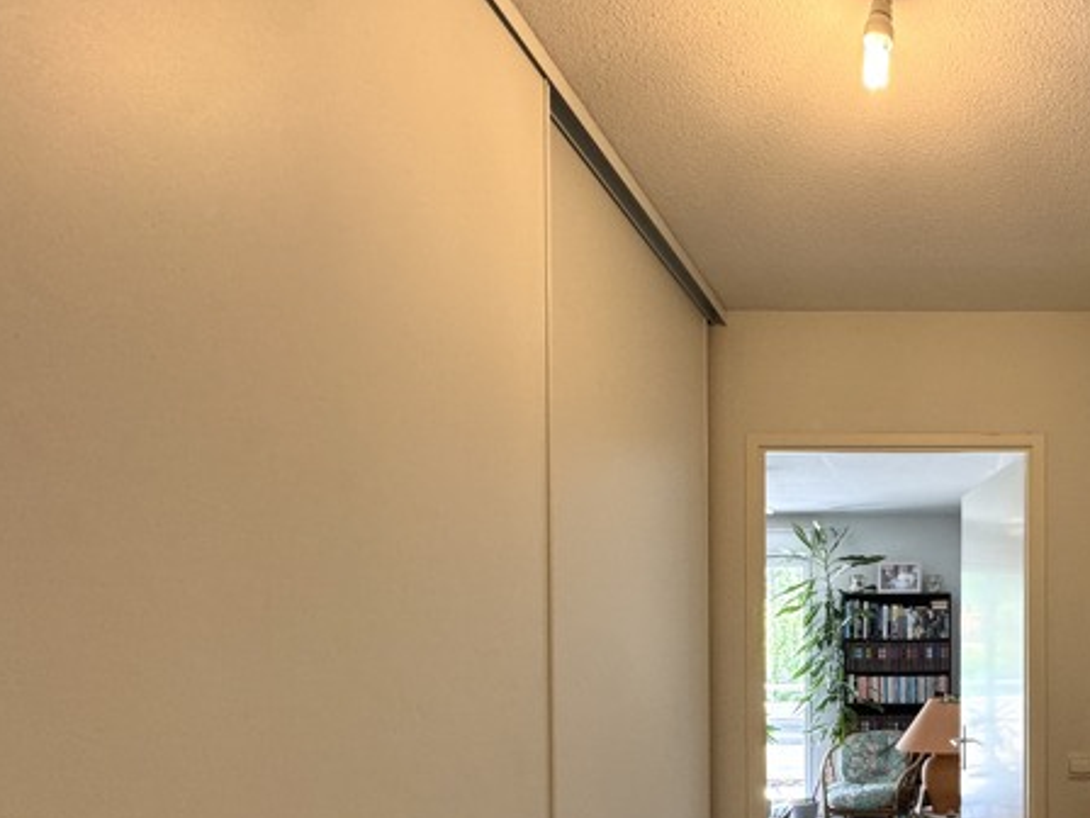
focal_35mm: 25
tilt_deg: -0.6
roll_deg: +0.9
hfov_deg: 60.0
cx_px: 961
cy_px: 648
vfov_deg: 51.6
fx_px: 787
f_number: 2.2
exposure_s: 1/100
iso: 160
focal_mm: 2.22
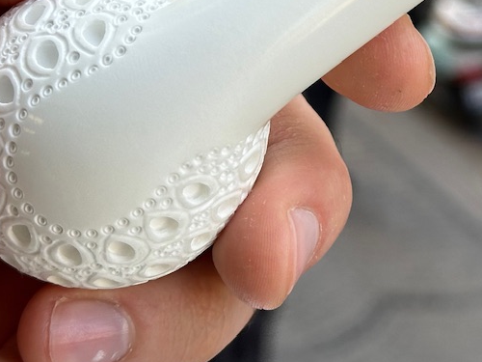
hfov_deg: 15.8
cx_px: 452
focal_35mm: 123
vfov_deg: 11.8
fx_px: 1713
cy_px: -60
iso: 64
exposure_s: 1/360
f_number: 1.78
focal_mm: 6.86
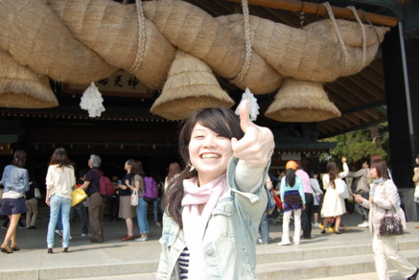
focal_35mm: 37
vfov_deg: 36.0
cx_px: 207
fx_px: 431
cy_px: 141
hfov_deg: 51.9
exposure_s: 1/500
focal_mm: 24
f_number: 5.6
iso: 200
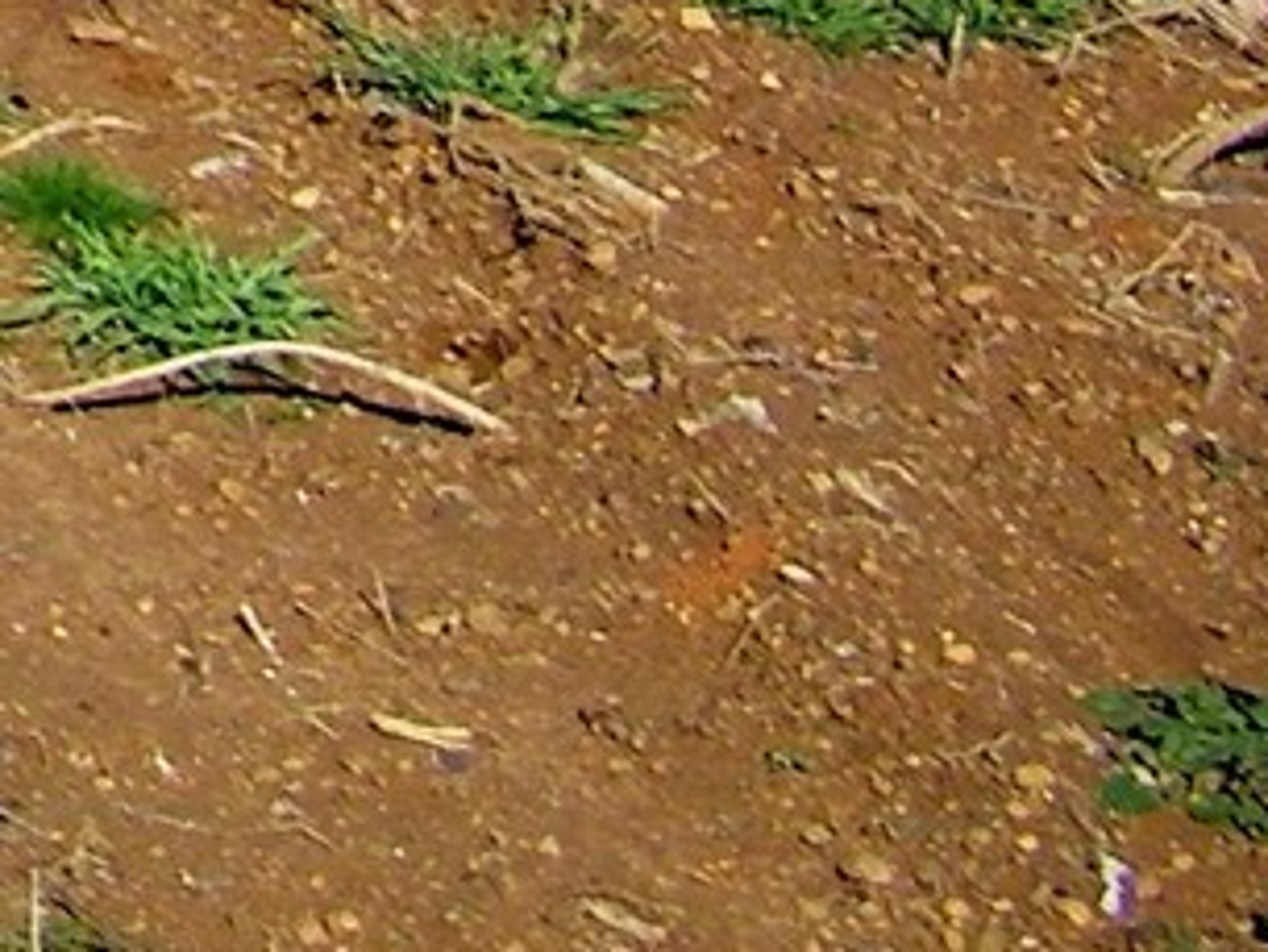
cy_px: -1808
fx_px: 6449
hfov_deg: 9.4
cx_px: -2199
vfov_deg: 7.5
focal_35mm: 176
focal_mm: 5
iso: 80
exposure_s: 1/320
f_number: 7
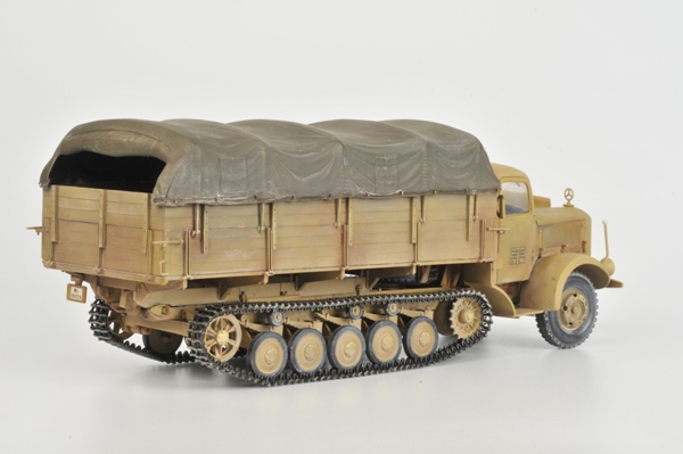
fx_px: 1706
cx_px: 342
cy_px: 227
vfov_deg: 15.2
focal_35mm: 90
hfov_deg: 22.6
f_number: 32
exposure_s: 1/160
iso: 200
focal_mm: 60
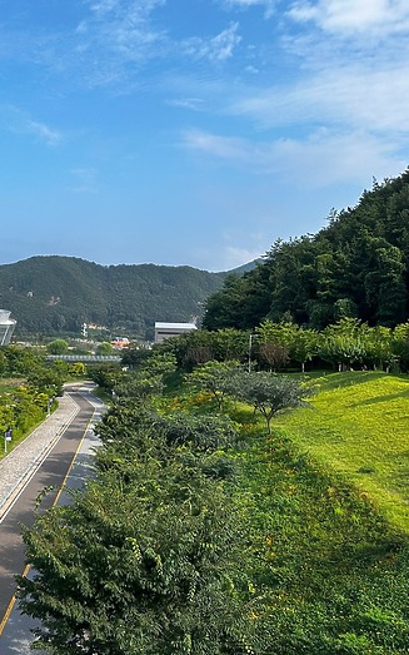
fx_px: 624
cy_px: 328
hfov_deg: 34.6
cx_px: 56
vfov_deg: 55.3
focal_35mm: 35
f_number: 1.78
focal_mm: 6.86
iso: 80
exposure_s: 1/3247
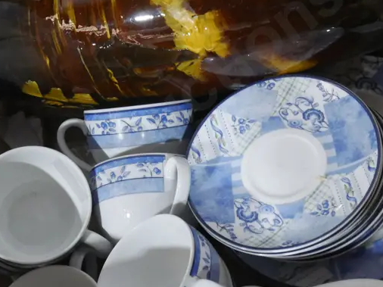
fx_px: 896
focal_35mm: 81
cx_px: 173
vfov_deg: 18.2
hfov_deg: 24.1
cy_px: 112
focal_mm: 20
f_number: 4.5
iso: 2500
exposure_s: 1/60
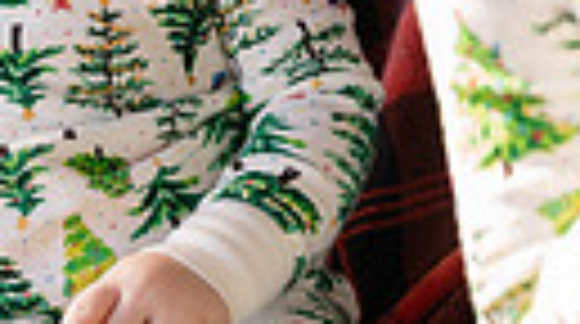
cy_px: -169
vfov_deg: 7.8
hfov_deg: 14.3
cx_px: 243
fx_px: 2318
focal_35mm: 151
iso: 400
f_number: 4
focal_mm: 32
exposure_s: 1/250
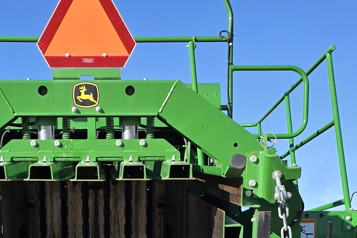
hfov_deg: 25.8
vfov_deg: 16.1
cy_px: 349
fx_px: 773
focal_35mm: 78
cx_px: 113
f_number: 1.7
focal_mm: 6.3
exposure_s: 1/512
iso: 12
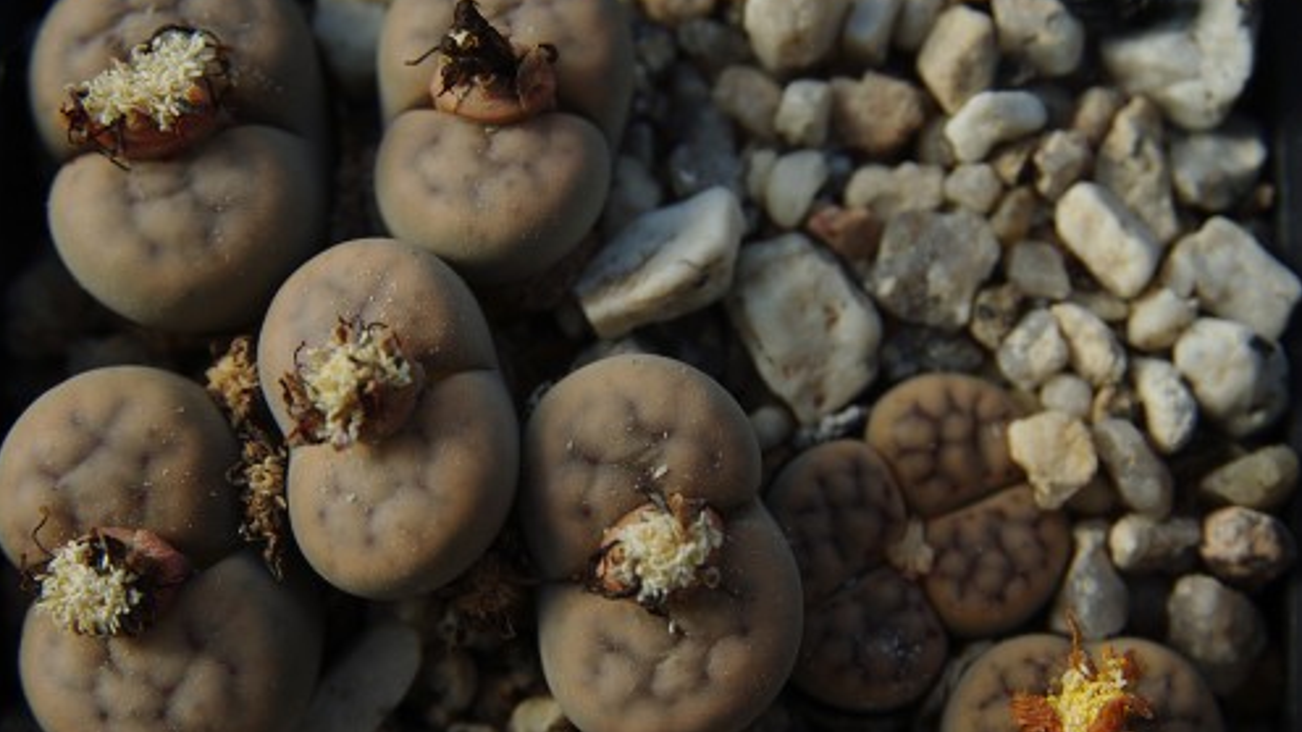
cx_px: 651
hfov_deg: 19.3
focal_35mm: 111
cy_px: 400
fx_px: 3832
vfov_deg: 10.9
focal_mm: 70
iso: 200
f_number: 8
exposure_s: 1/350
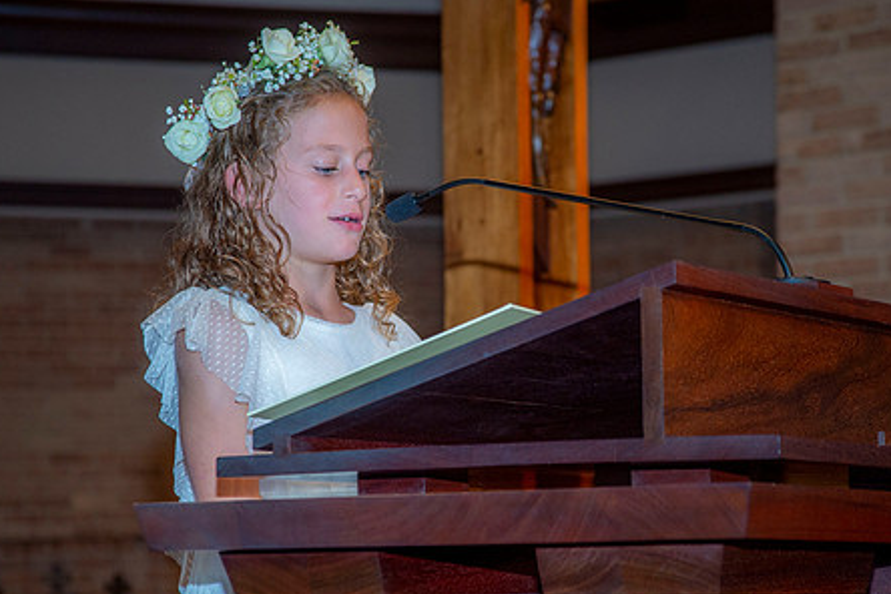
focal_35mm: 111
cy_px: 337
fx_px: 2747
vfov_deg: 12.3
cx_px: 456
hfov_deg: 18.4
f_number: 5.6
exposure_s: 1/200
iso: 1600
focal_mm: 85
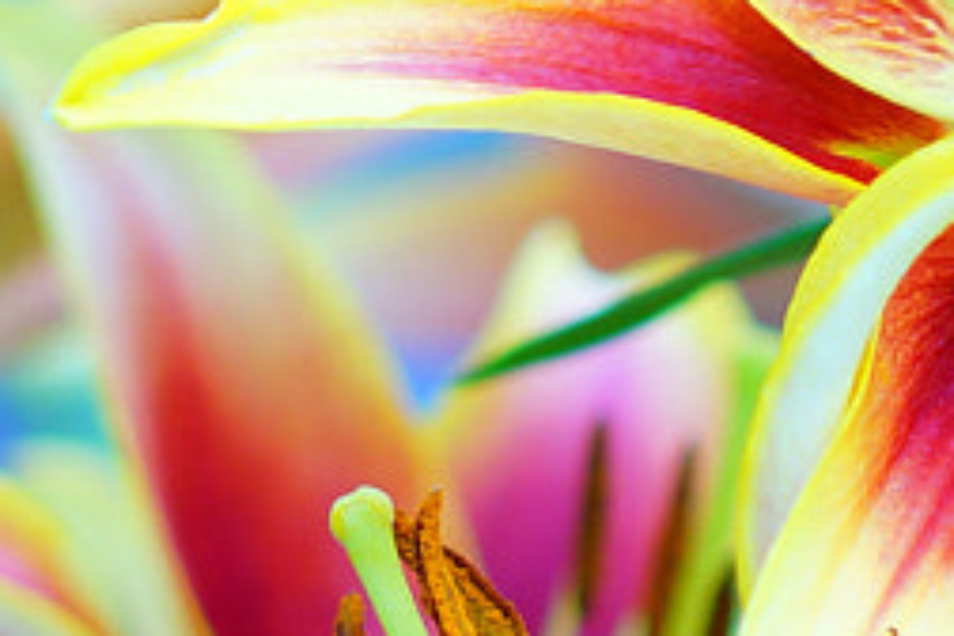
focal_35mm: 1288
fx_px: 34134
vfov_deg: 1.1
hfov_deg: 1.6
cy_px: 208
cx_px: 2029
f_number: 3.2
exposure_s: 1/400
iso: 100
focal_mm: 135
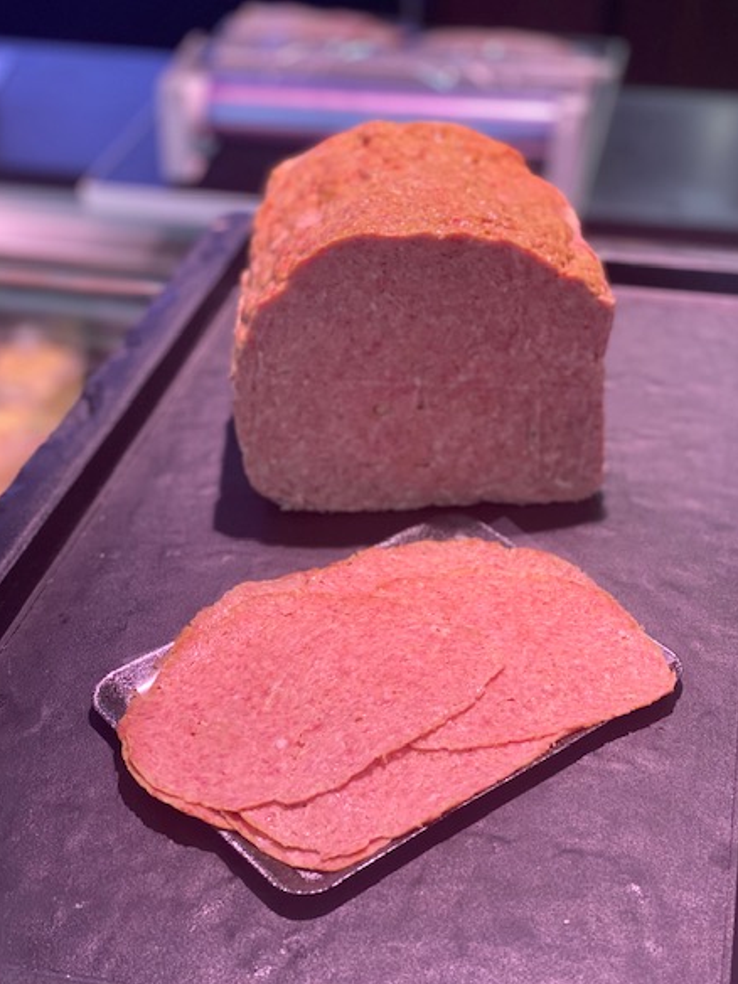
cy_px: 537
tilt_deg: -34.5
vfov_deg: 33.8
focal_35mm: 57
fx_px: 1620
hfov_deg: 25.7
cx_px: 396
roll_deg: -0.5
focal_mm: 6
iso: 100
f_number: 2
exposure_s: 1/100
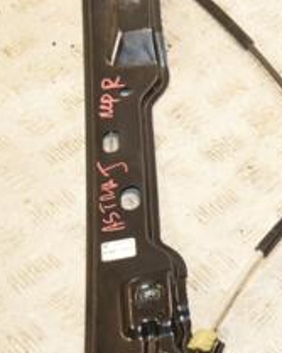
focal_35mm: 97
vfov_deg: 19.8
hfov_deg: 15.0
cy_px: 162
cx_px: 392
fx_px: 1013
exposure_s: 1/200
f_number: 5.6
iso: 800
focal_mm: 24
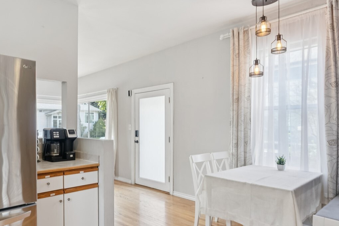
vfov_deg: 51.3
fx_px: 235
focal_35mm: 25
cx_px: 101
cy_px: 121
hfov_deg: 68.5
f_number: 9
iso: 250
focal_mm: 10
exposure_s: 1/13
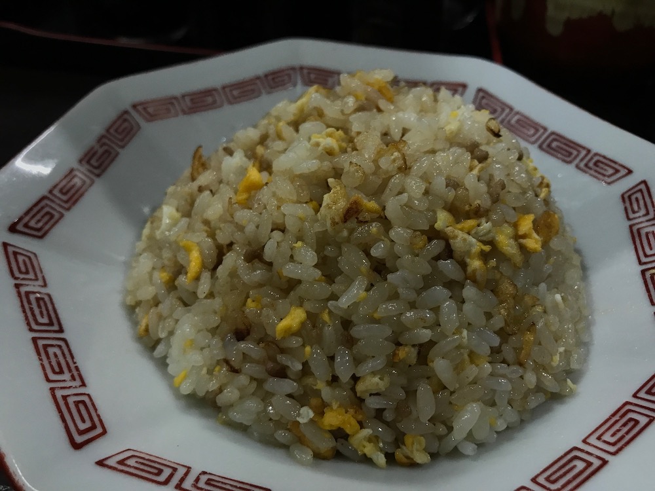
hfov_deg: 63.4
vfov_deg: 49.7
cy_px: 246
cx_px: 328
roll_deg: -1.5
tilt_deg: -42.8
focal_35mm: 28
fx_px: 530
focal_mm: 3.99
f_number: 1.8
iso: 32
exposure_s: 1/30
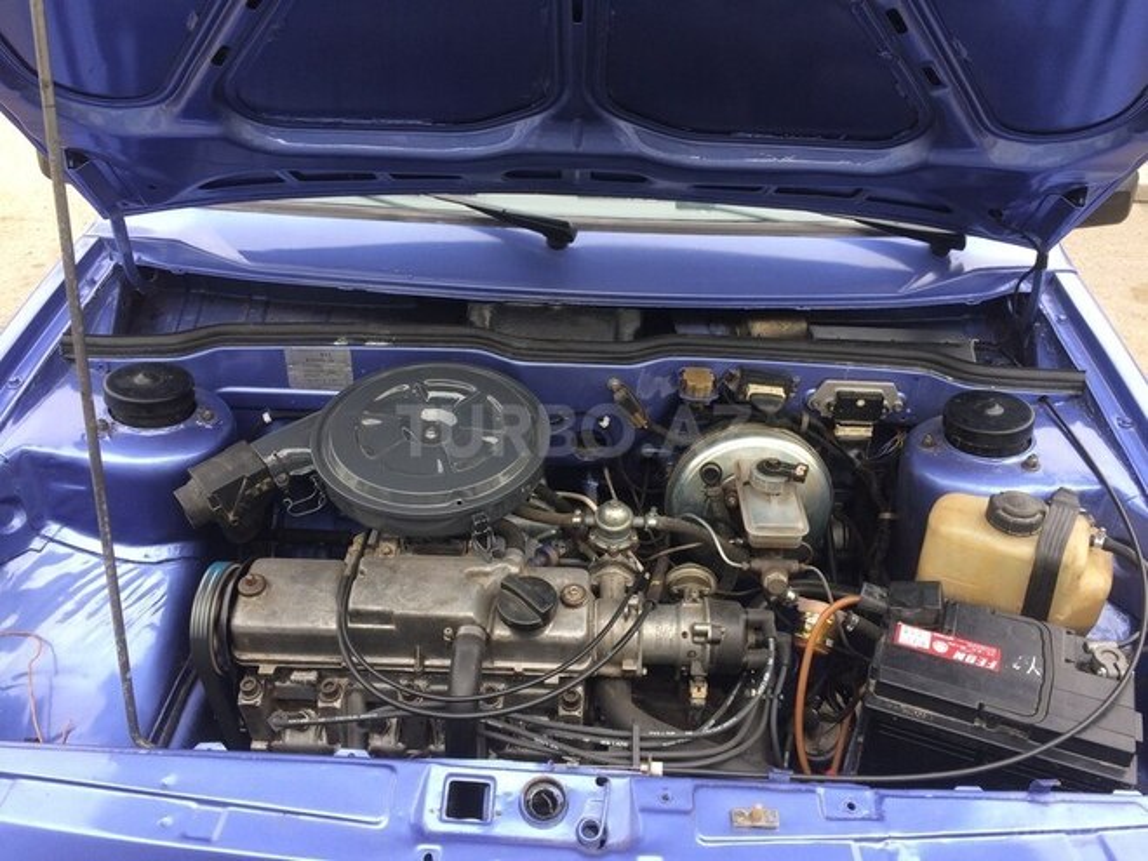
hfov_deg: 61.7
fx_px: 962
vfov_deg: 48.2
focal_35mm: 29
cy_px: 430
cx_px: 574
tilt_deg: -36.1
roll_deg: -1.9
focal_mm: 4.15
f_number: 2.2
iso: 32
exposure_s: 1/142
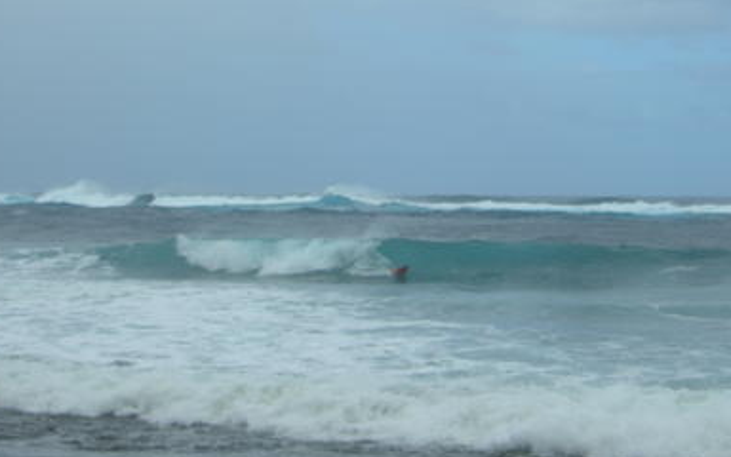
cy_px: 173
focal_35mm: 109
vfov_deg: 12.0
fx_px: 2172
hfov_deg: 19.1
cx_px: 374
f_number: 6.3
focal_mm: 14.9
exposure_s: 1/305
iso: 50
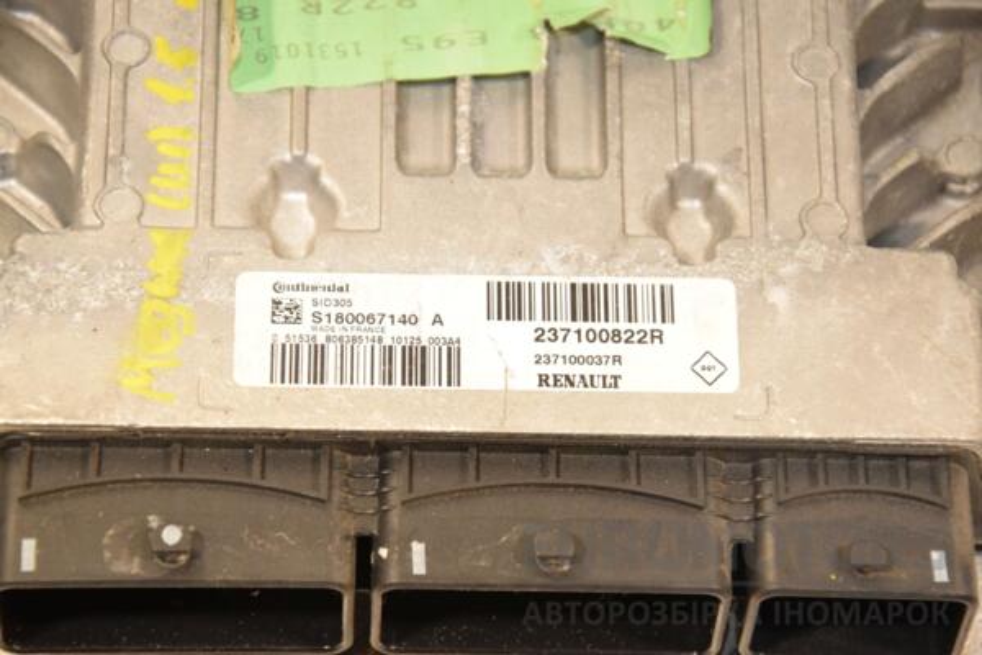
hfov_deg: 13.0
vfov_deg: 8.7
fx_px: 4296
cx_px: 491
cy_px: 328
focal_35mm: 158
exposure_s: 1/200
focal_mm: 105
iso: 1600
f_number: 7.1
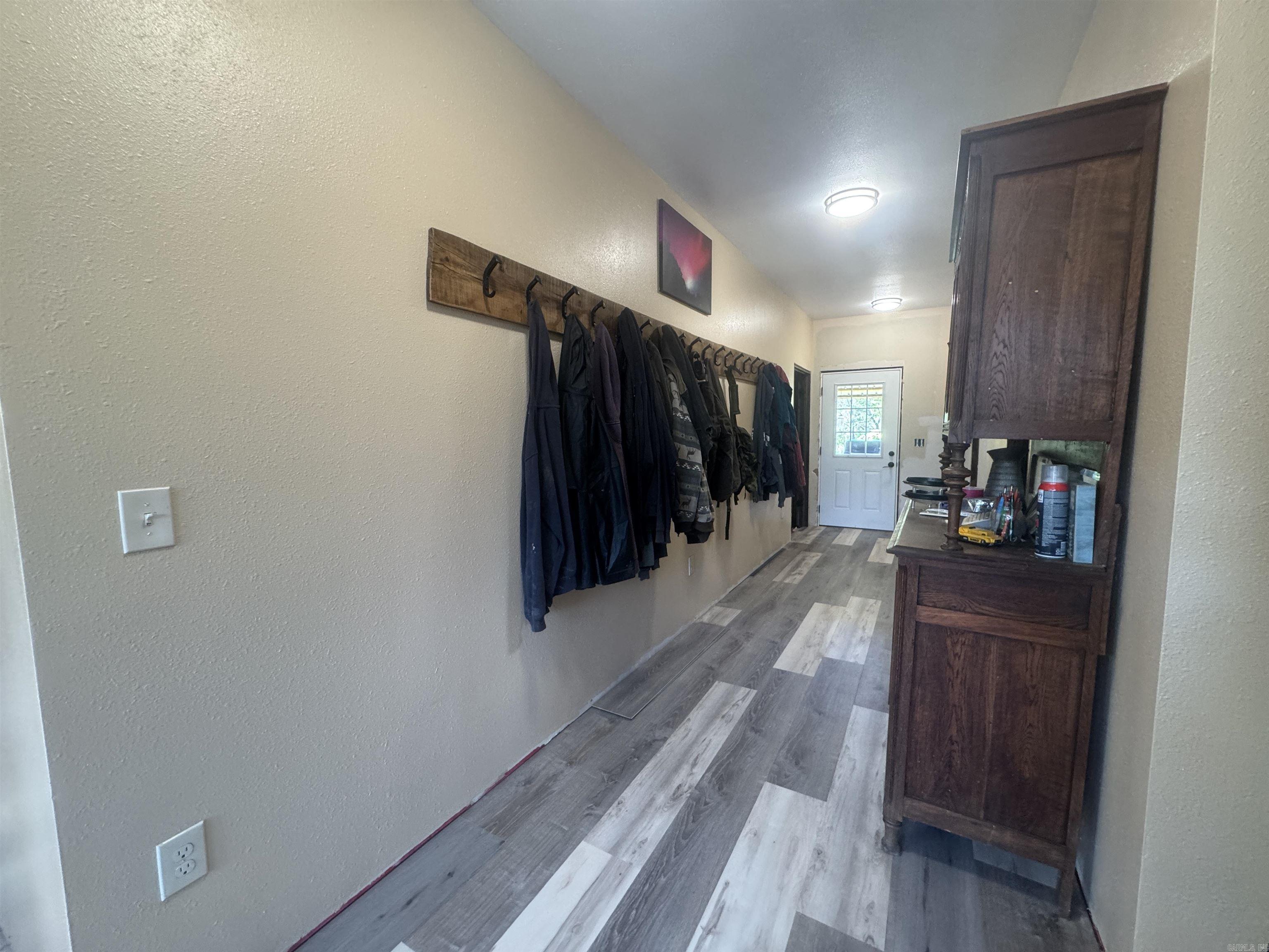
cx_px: 634
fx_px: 513
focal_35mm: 14
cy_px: 476
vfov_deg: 85.7
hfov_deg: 102.1
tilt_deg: -5.5
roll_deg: -0.5
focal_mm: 2.22
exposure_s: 1/60
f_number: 2.2
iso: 250
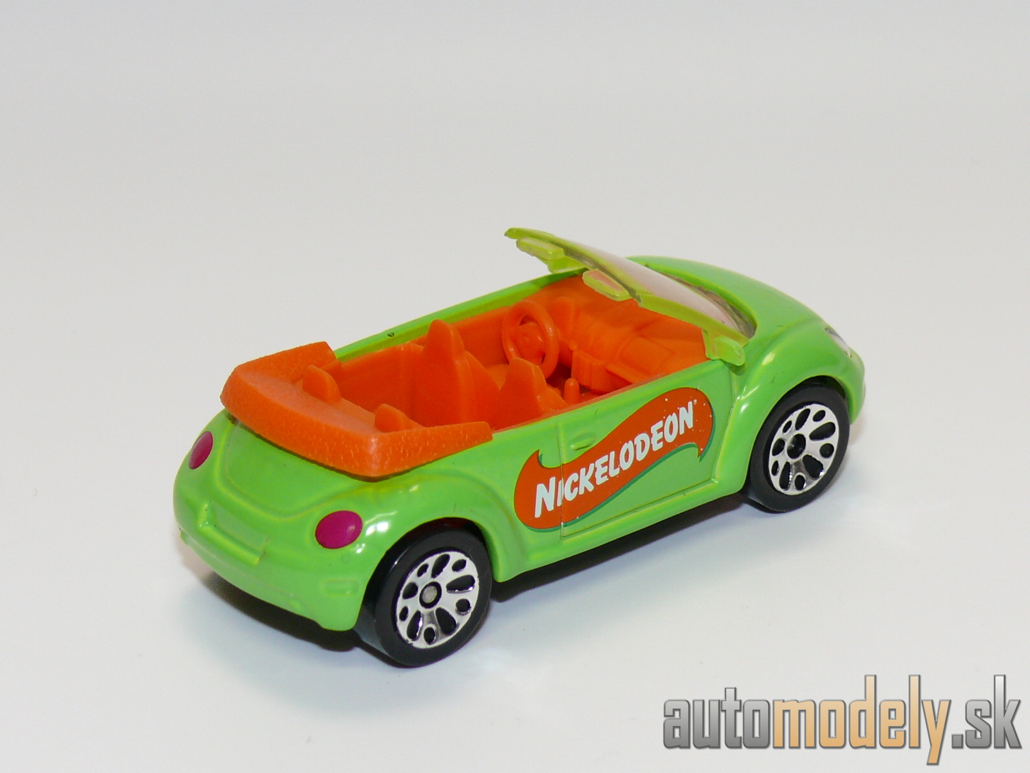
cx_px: 515
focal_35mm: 112
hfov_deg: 17.6
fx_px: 3333
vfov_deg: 13.2
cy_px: 386
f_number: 4
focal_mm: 14.2
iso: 100
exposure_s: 1/30
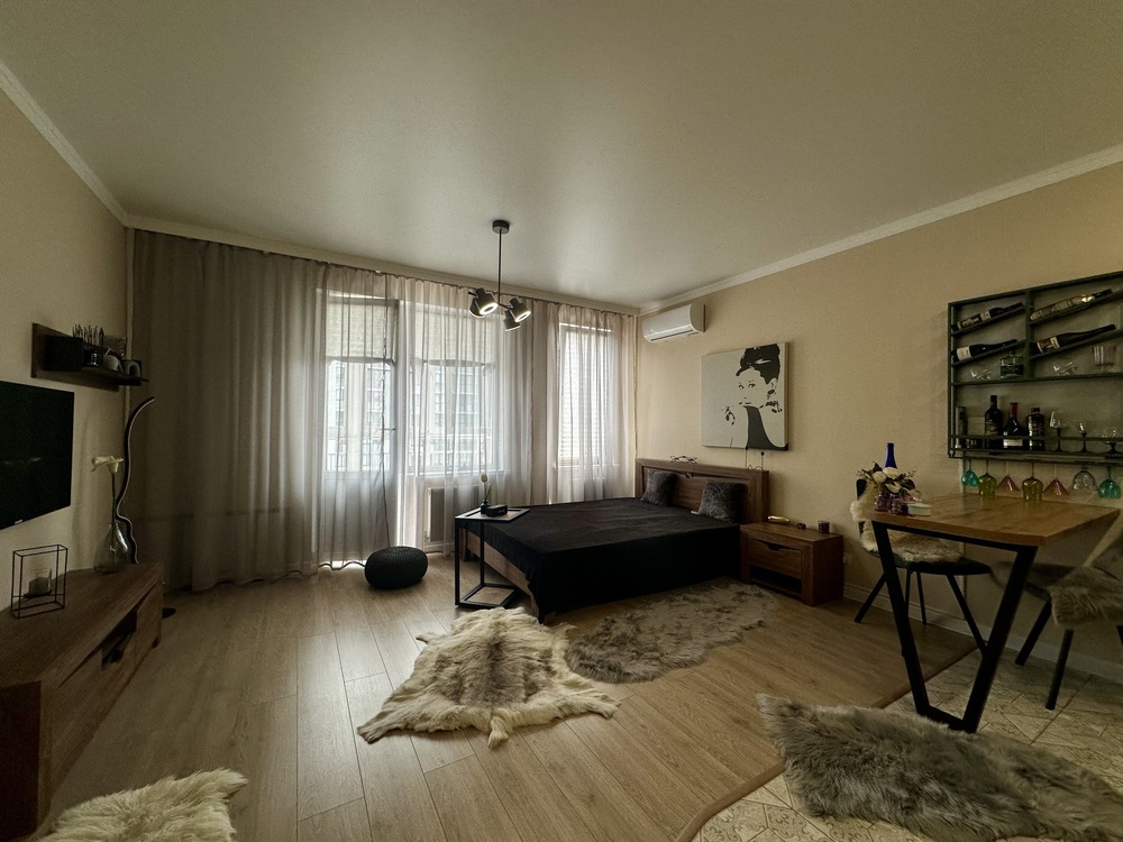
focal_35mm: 14
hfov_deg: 102.1
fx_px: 454
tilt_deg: +0.8
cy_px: 421
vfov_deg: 85.7
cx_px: 562
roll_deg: -0.3
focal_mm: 2.22
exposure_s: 1/100
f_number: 2.2
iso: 80
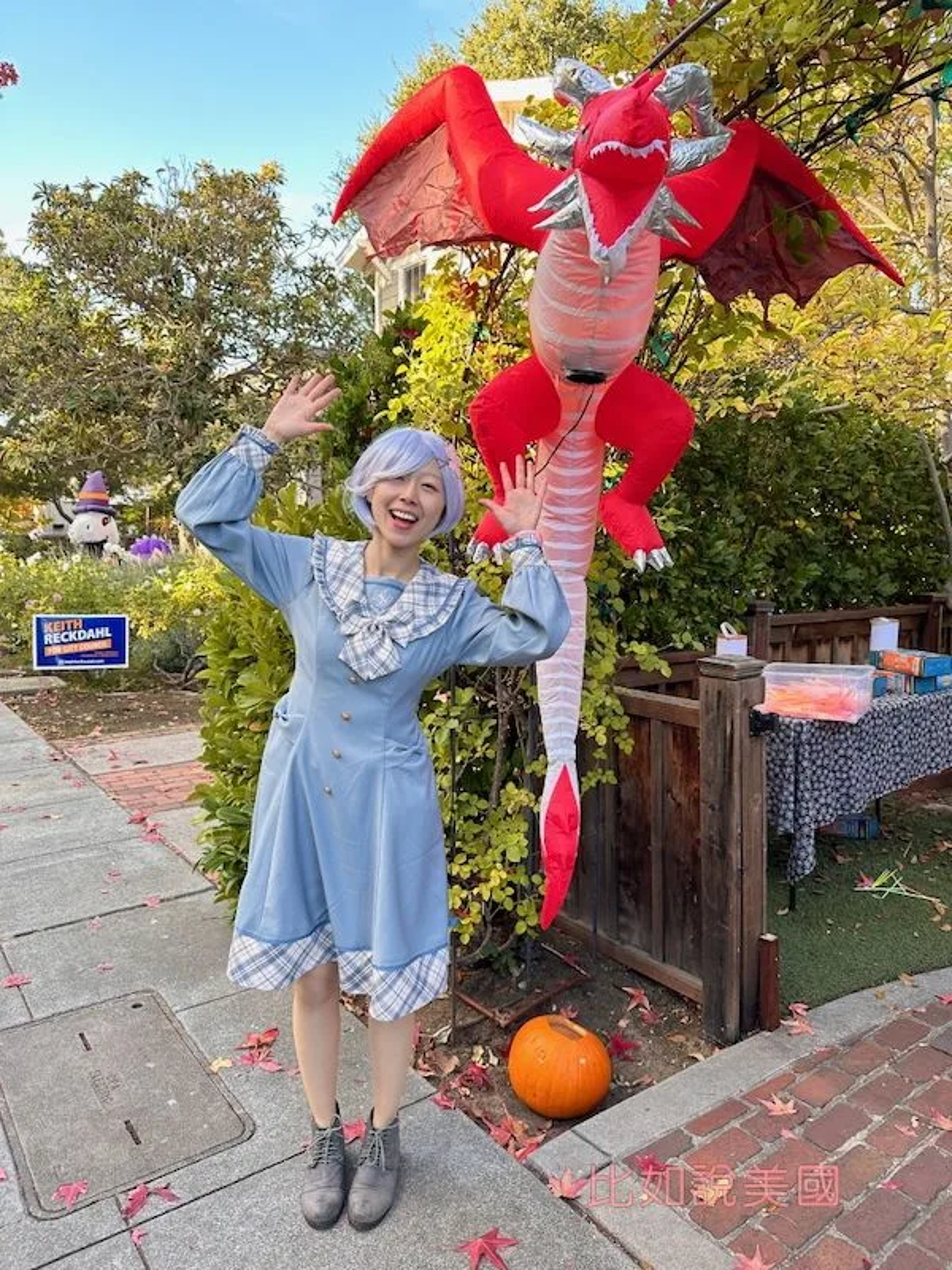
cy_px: 635
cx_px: 476
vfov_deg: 71.6
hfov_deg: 56.8
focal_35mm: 24
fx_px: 880
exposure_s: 1/171
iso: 100
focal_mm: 6.86
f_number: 1.78
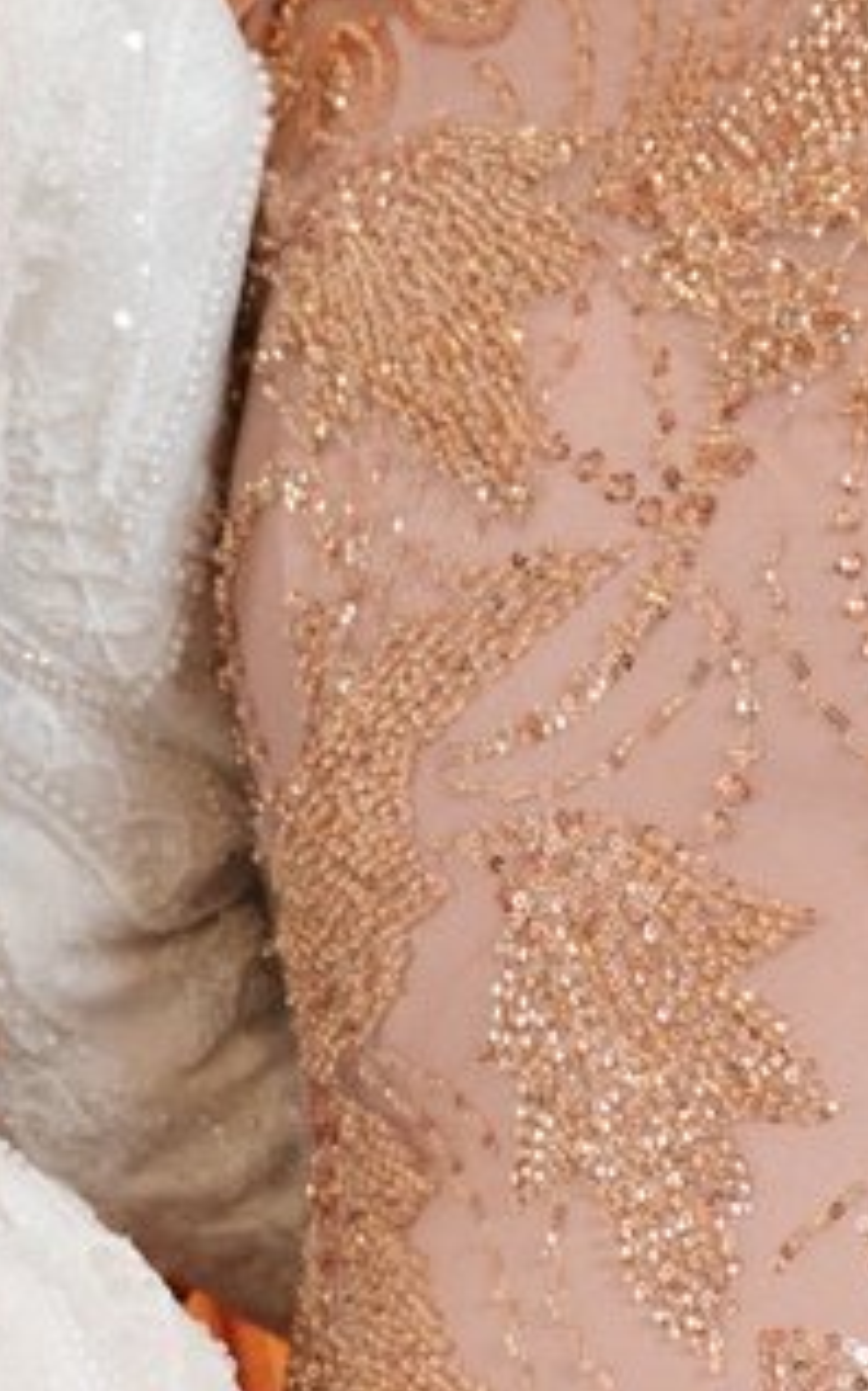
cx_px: -202
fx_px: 20637
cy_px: 366
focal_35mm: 545
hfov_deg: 2.4
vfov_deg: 3.9
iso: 320
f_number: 2.8
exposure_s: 1/200
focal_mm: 65
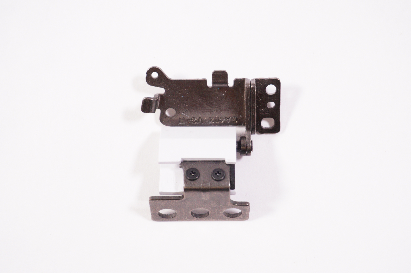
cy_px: 152
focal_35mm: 74
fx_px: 839
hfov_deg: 27.5
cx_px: 212
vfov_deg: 18.5
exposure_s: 1/200
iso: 1000
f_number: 5.6
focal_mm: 43
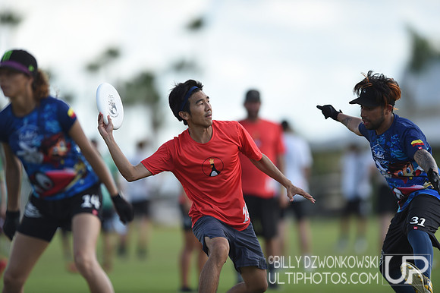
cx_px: 220
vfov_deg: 3.4
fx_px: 4886
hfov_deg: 5.2
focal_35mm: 400
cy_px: 146
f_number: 2.8
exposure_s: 1/800
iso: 100
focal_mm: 400
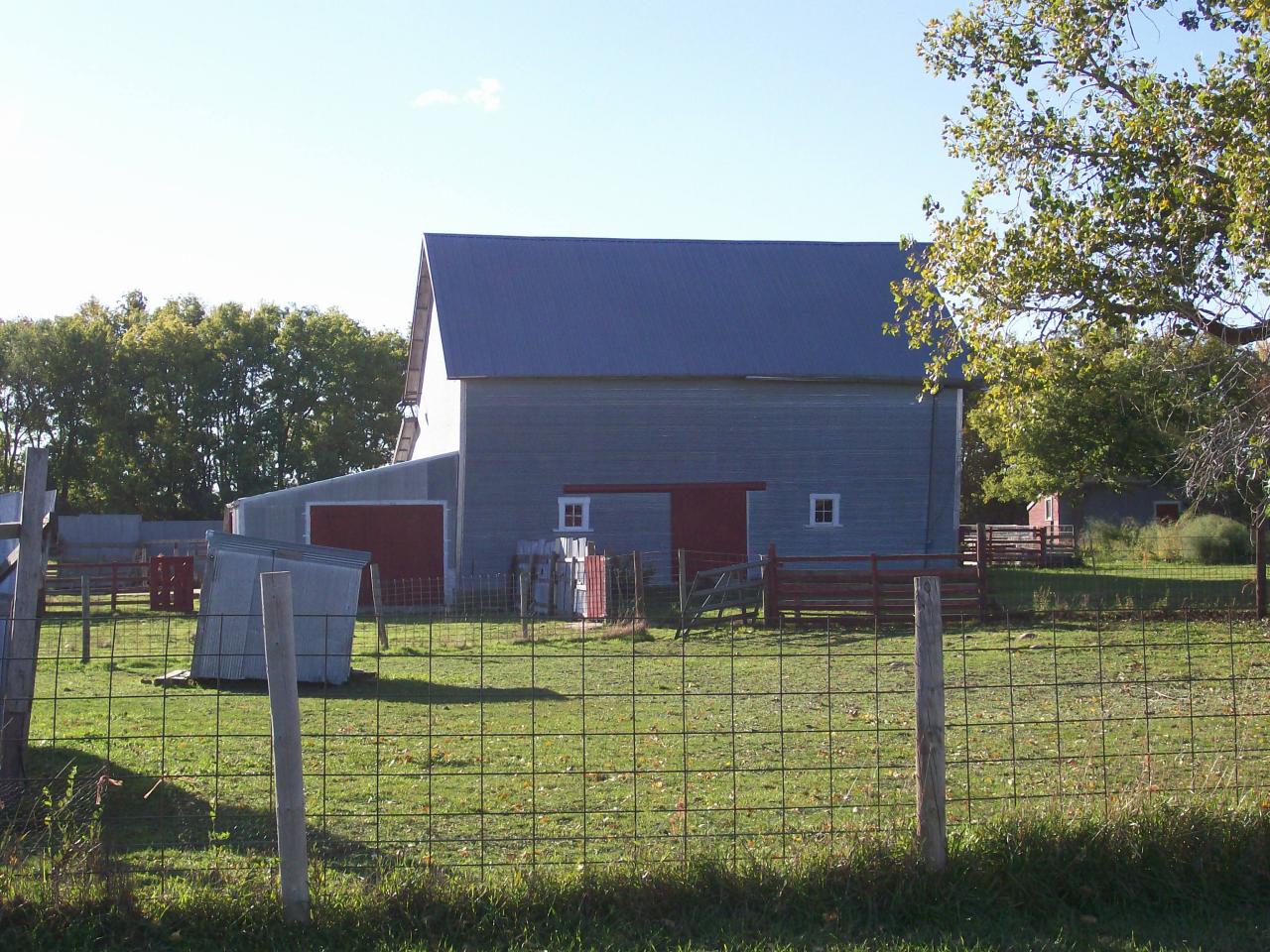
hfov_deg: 34.3
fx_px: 2055
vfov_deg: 26.1
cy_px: 476
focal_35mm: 56
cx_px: 635
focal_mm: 9.4
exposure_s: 1/634
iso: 80
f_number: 3.4
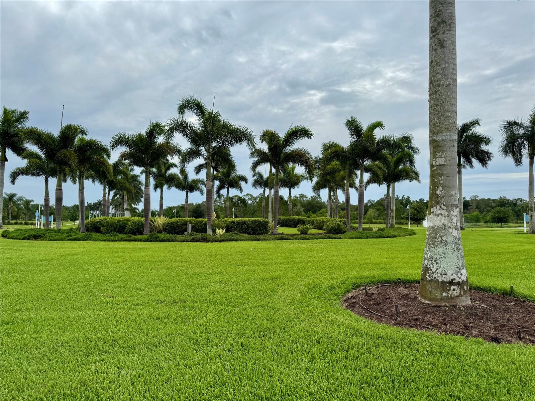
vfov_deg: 56.8
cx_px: 268
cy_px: 200
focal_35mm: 24
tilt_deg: +1.0
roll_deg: -0.4
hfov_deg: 71.6
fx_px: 371
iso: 80
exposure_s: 1/7092
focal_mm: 6.76
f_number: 1.78
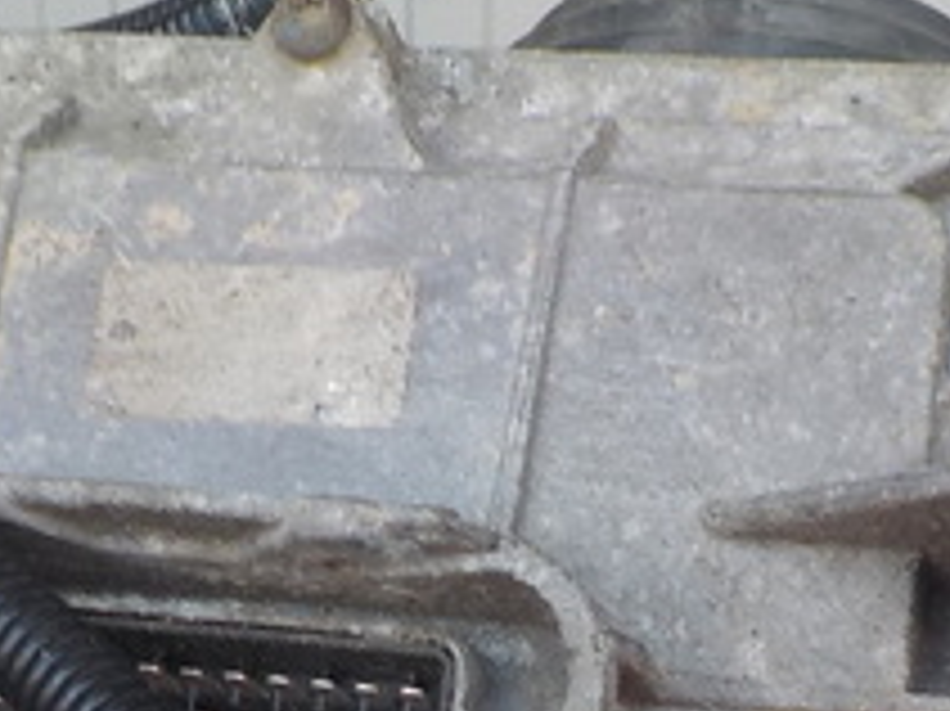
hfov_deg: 21.5
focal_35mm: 91
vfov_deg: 15.7
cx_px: 527
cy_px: 796
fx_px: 2496
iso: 125
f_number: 3.3
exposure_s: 1/50
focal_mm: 4.1
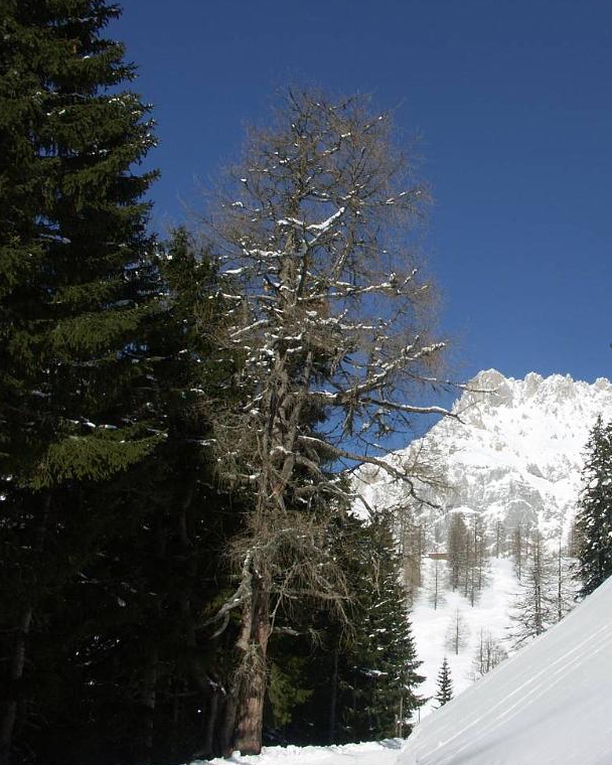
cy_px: 383
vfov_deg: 40.3
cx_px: 508
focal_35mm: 46
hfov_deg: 31.7
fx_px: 1041
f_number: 8
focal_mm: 9.15
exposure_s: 1/400
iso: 64
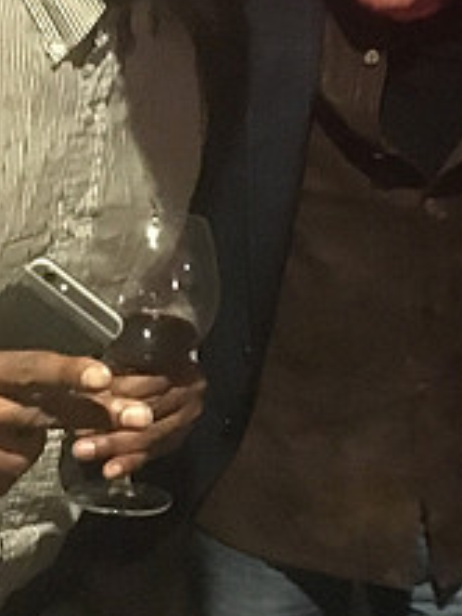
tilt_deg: -15.4
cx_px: 419
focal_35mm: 76
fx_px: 1351
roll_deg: -4.9
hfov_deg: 19.1
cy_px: 262
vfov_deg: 25.6
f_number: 2.2
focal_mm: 4.15
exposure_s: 1/15
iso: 2000
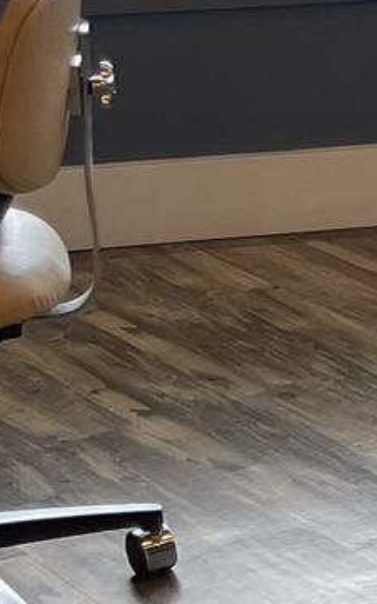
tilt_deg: -14.9
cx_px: 1259
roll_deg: +0.6
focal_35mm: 156
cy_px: 70
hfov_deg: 7.2
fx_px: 2567
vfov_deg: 13.3
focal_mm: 5.1
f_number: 1.6
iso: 40
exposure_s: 1/120
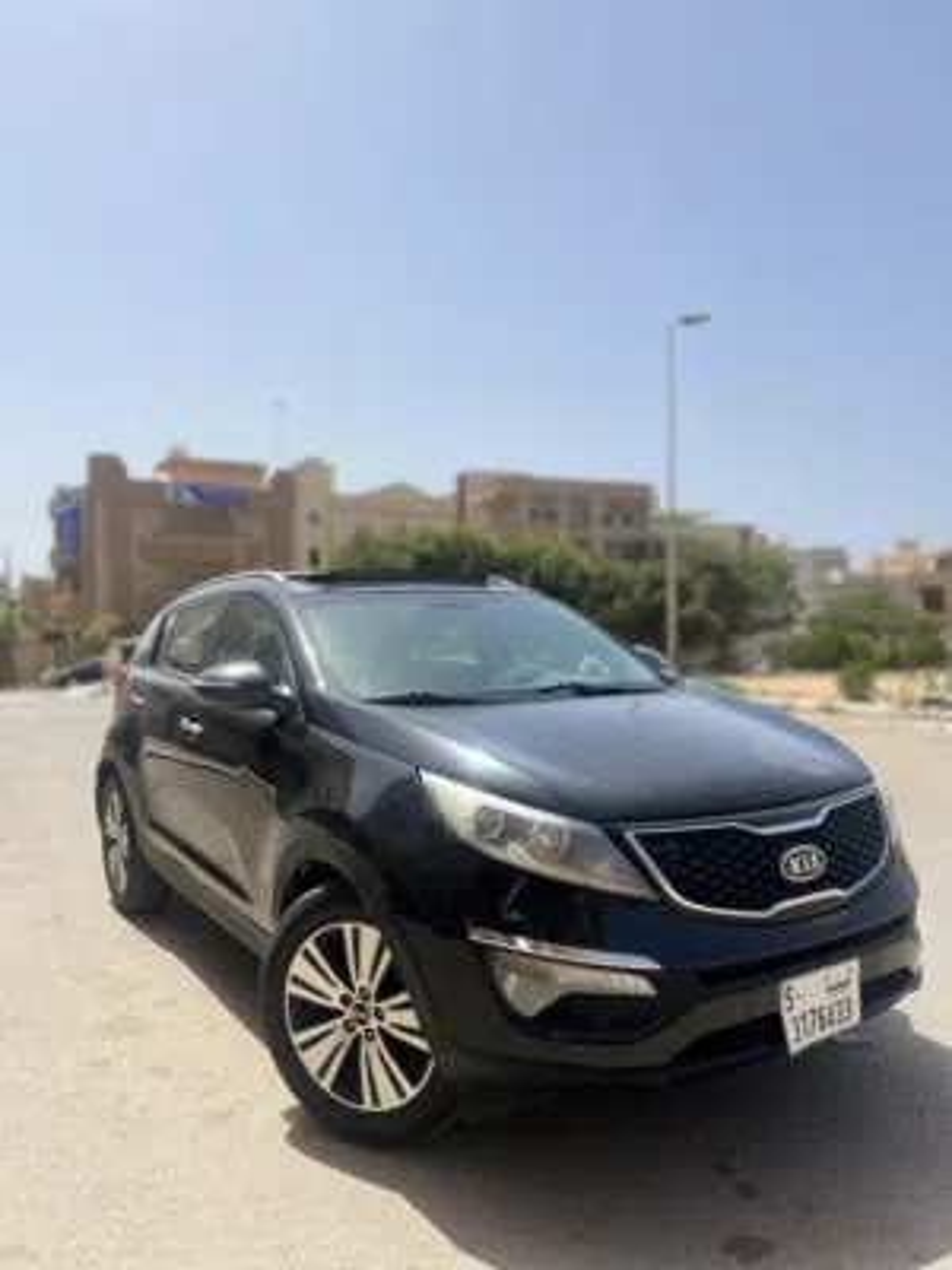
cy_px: 635
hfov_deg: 53.1
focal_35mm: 26
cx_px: 476
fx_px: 953
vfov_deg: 67.3
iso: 50
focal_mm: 5.7
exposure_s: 1/5587
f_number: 1.5
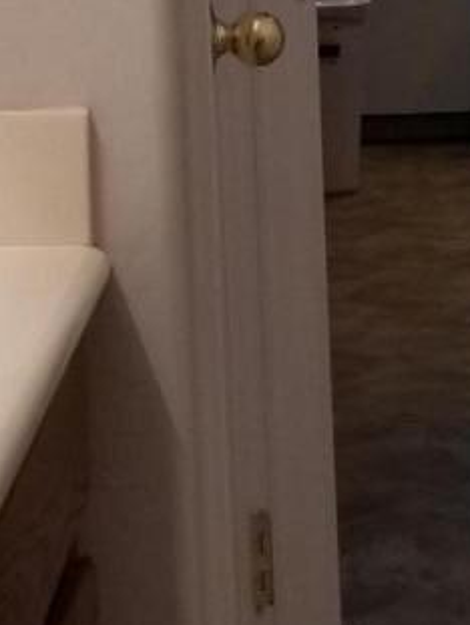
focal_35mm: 167
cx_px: 173
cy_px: -199
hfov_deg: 8.9
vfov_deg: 11.5
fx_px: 3017
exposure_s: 1/120
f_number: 1.7
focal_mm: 4.3
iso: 100
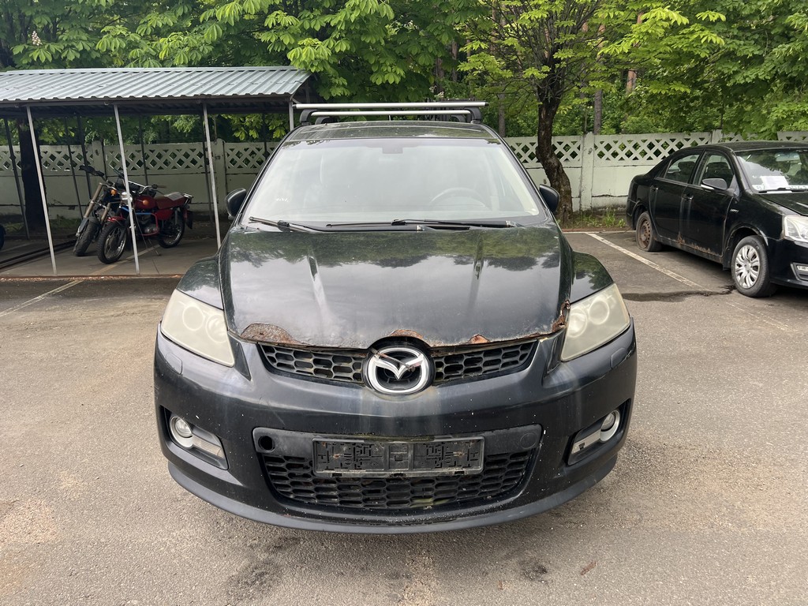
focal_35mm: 26
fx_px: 607
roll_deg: -0.2
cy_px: 303
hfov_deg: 67.3
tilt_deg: -14.6
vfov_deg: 53.1
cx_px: 404
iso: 50
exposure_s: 1/443
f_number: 1.5
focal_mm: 5.7
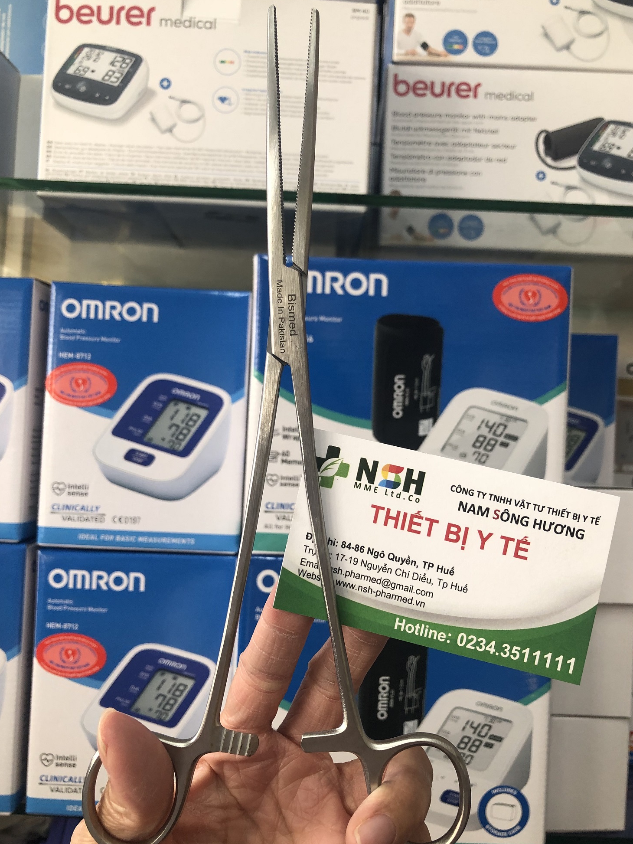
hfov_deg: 48.2
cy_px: 425
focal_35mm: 29
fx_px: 707
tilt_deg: +2.6
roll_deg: -3.1
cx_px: 325
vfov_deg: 61.7
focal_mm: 4
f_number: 1.8
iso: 25
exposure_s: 1/33
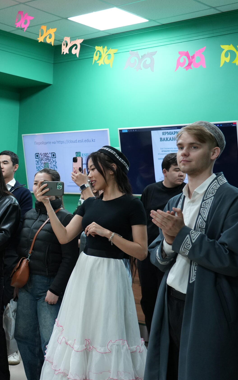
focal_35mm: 54
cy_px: 191
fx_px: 560
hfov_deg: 22.4
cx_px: -36
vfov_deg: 37.5
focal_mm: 35
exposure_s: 1/160
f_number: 4
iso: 2000
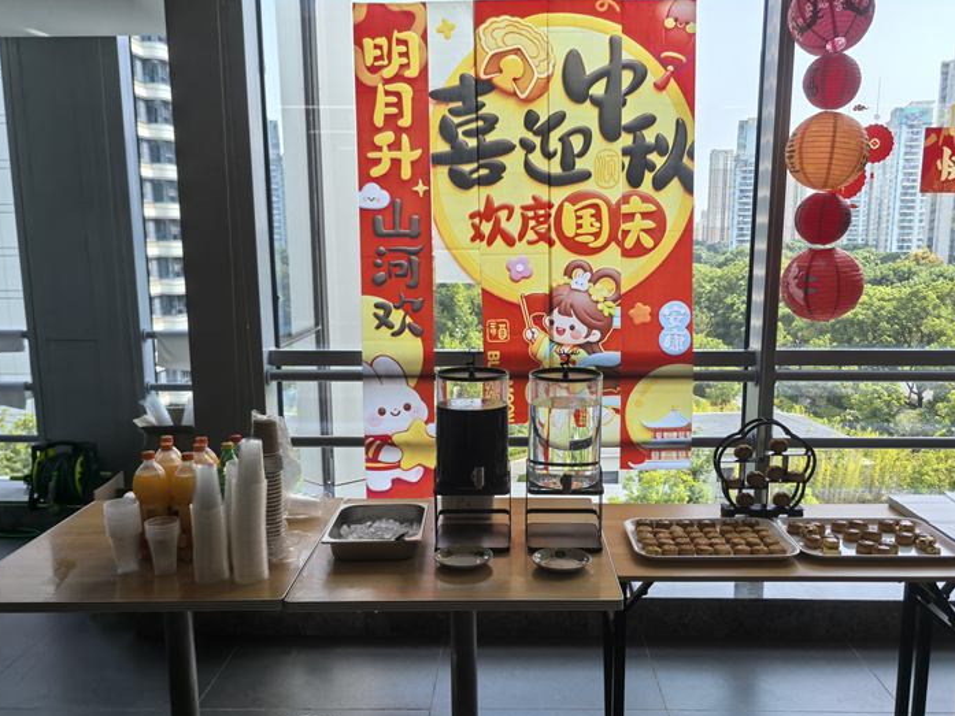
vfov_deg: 45.4
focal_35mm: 31
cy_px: 400
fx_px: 855
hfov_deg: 58.2
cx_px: 528
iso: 50
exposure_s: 1/3279
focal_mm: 5.75
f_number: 1.4
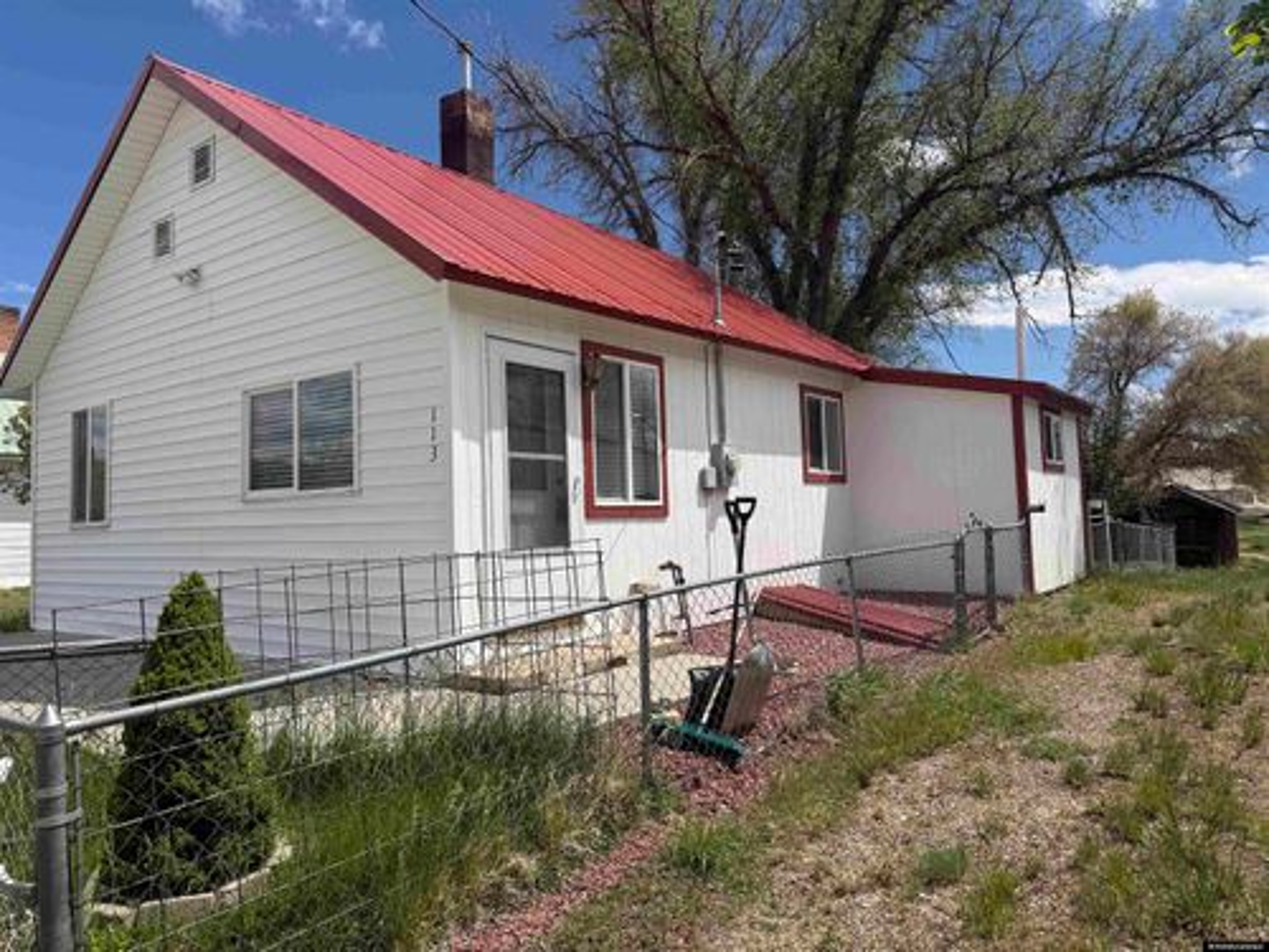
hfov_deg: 71.6
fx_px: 880
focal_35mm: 24
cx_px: 634
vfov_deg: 56.8
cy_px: 476
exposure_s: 1/7353
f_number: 1.78
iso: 80
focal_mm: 6.76
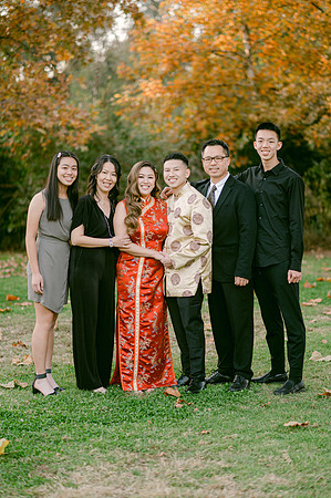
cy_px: 249
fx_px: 1175
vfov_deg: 23.9
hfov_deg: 16.0
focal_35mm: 85
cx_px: 166
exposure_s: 1/200
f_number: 2
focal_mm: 85
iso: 200
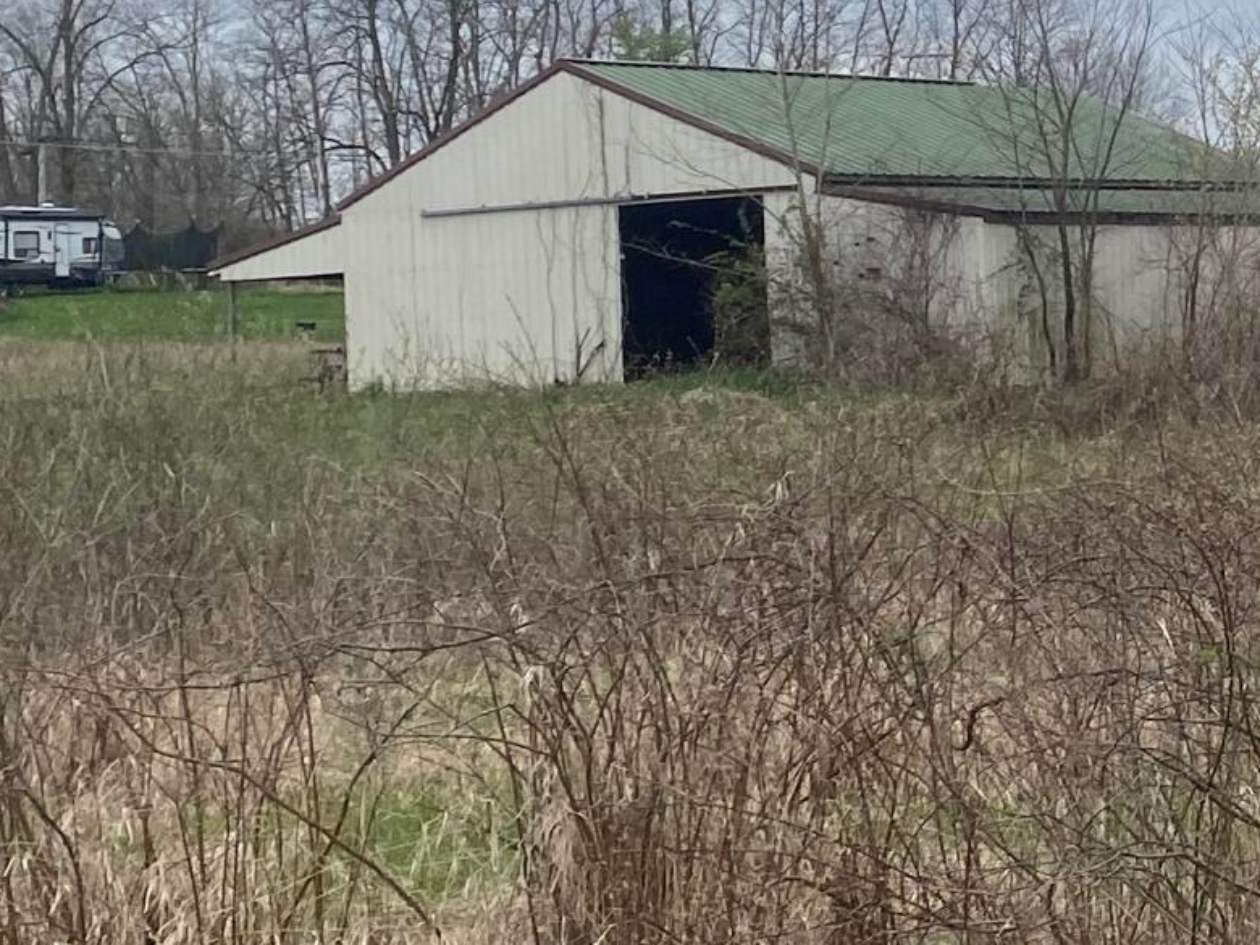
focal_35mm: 100
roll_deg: +1.1
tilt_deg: +2.0
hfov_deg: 18.3
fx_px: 3640
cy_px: 105
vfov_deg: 14.6
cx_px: 1628
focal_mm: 4.25
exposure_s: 1/3205
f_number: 1.8
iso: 32
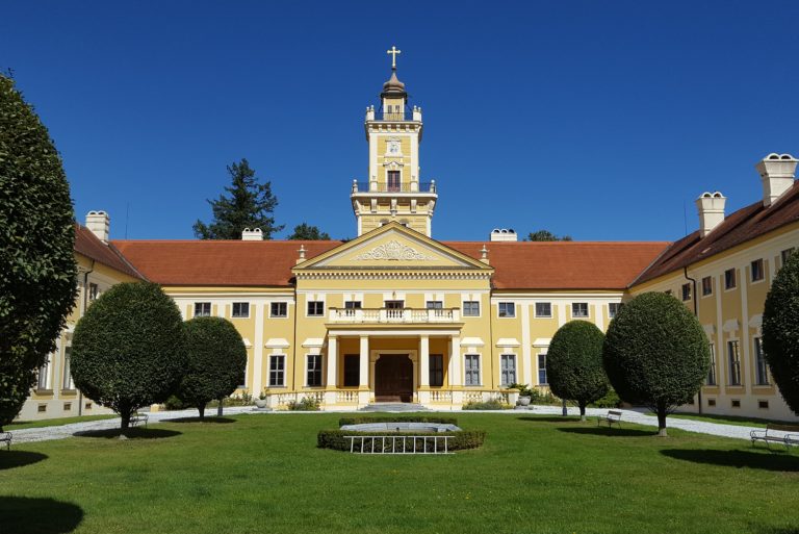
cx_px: 400
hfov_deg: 58.7
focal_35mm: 32
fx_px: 711
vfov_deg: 41.2
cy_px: 267
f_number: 5
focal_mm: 32
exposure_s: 1/2000
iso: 140
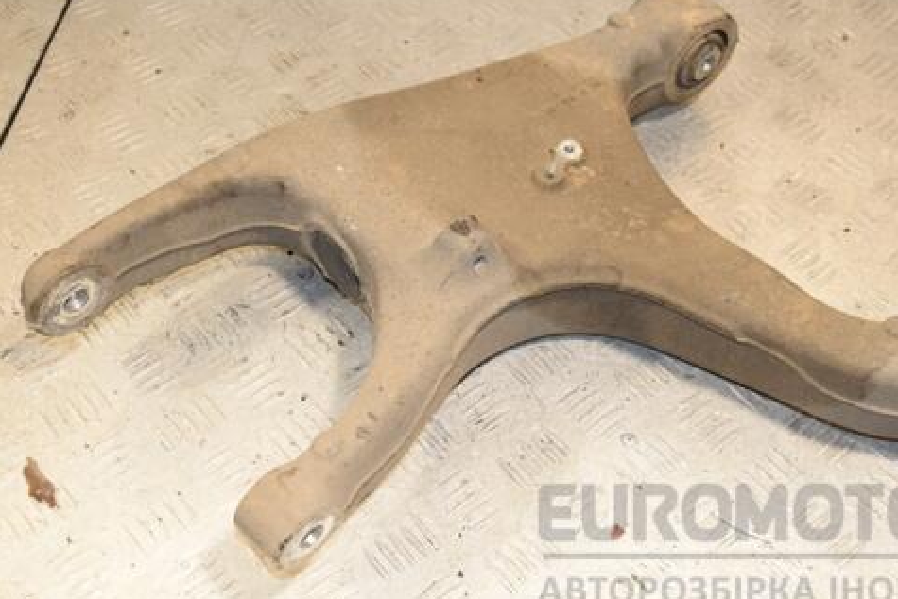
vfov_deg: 25.5
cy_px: 261
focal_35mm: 53
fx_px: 1322
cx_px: 503
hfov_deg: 37.5
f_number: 6.3
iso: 800
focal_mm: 28
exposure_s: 1/200
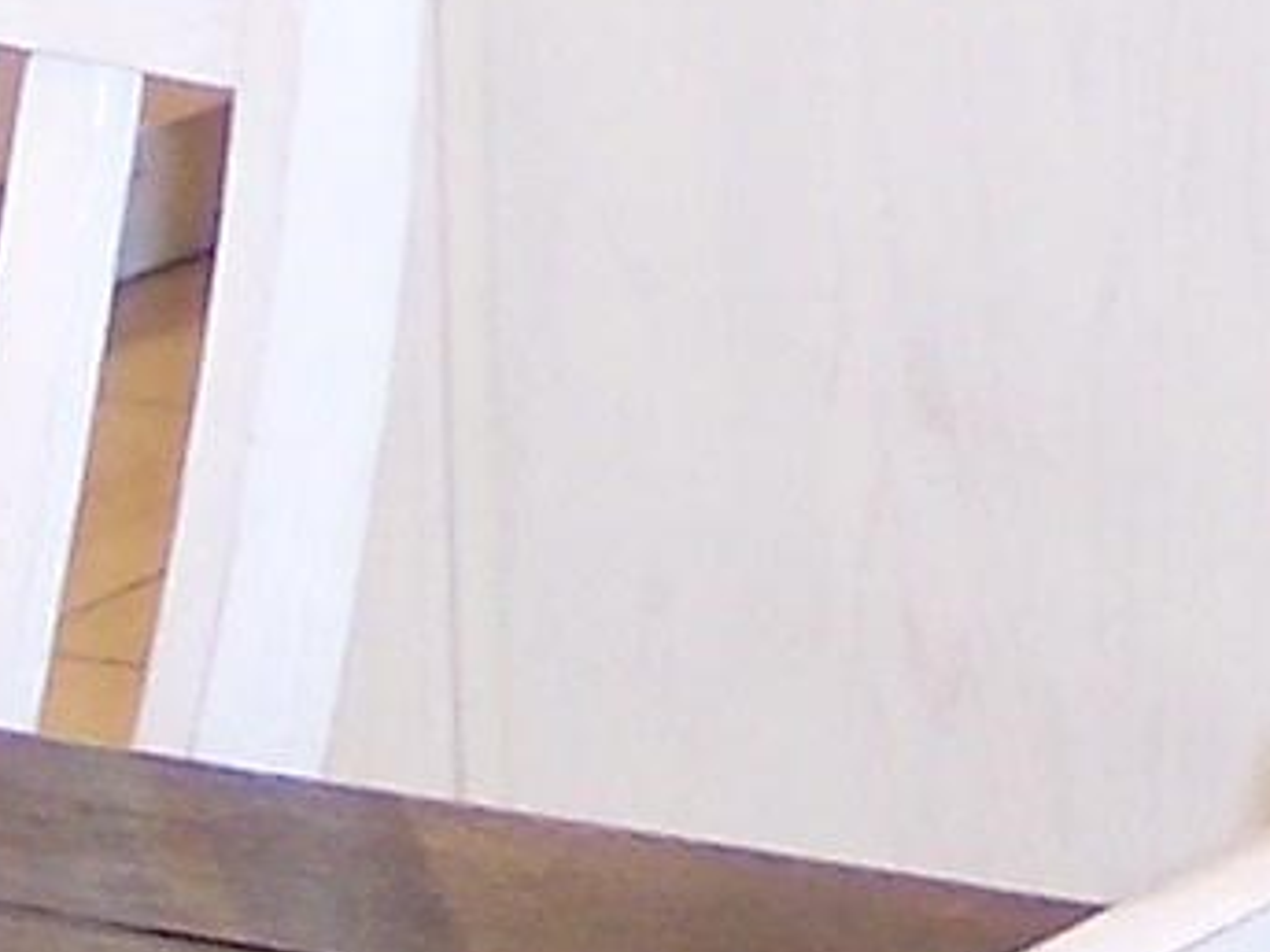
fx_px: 10456
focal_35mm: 285
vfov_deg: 5.0
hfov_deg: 6.9
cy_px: -1565
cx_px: 1554
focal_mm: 8
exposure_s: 1/30
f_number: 2.8
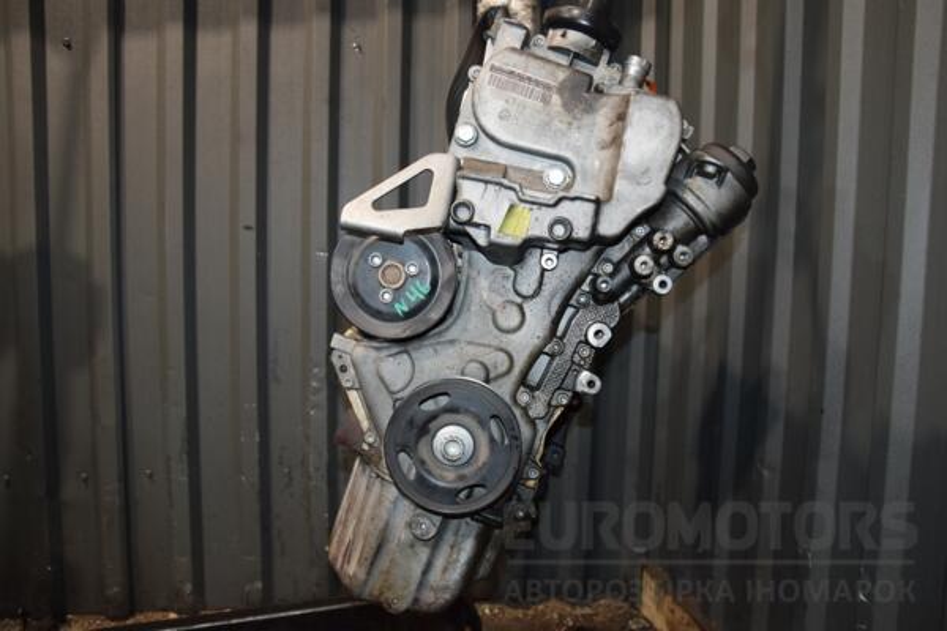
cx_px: 474
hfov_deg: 67.4
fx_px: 710
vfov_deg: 47.9
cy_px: 316
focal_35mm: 27
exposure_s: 1/60
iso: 800
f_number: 5
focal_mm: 18
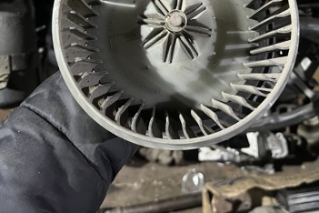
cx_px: 163
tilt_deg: -52.8
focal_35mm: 37
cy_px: 3
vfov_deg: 33.1
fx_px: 328
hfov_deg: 51.9
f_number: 1.6
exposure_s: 1/25
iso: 640
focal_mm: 5.1
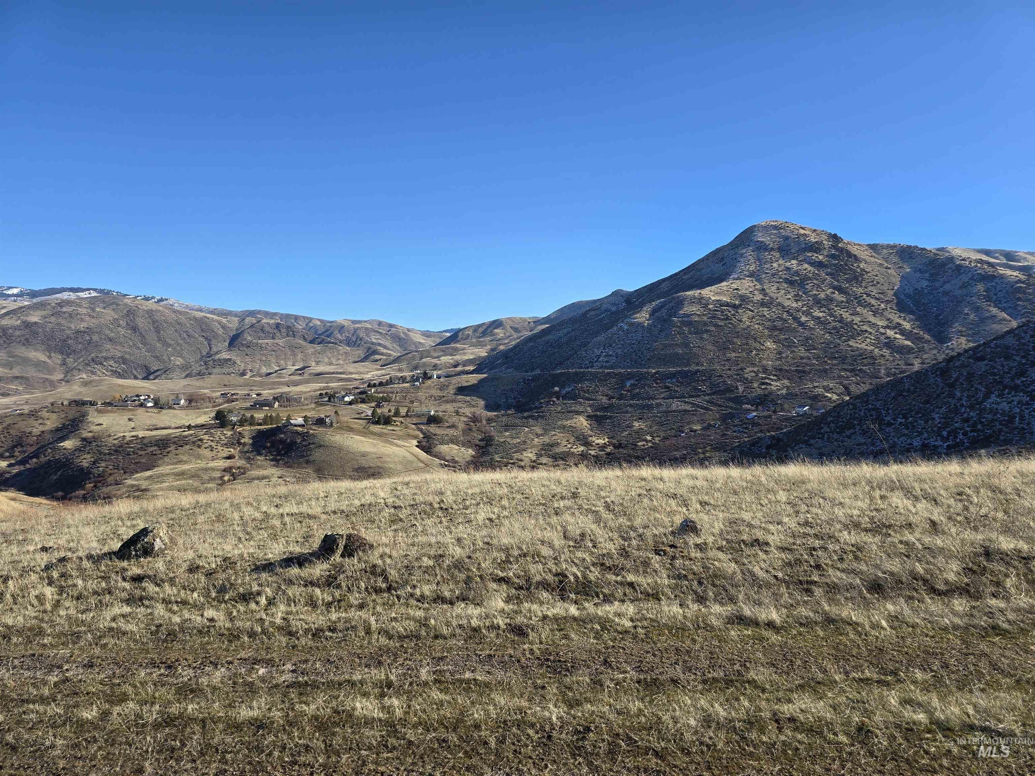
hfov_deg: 73.9
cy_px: 388
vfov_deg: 58.9
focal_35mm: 23
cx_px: 518
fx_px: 688
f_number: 1.7
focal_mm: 6.3
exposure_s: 1/713
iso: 12
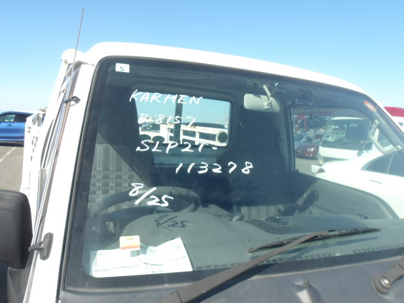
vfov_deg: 49.8
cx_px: 198
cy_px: 147
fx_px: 327
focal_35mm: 28
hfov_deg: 63.4
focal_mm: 4.9
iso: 100
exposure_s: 1/60
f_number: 10.4
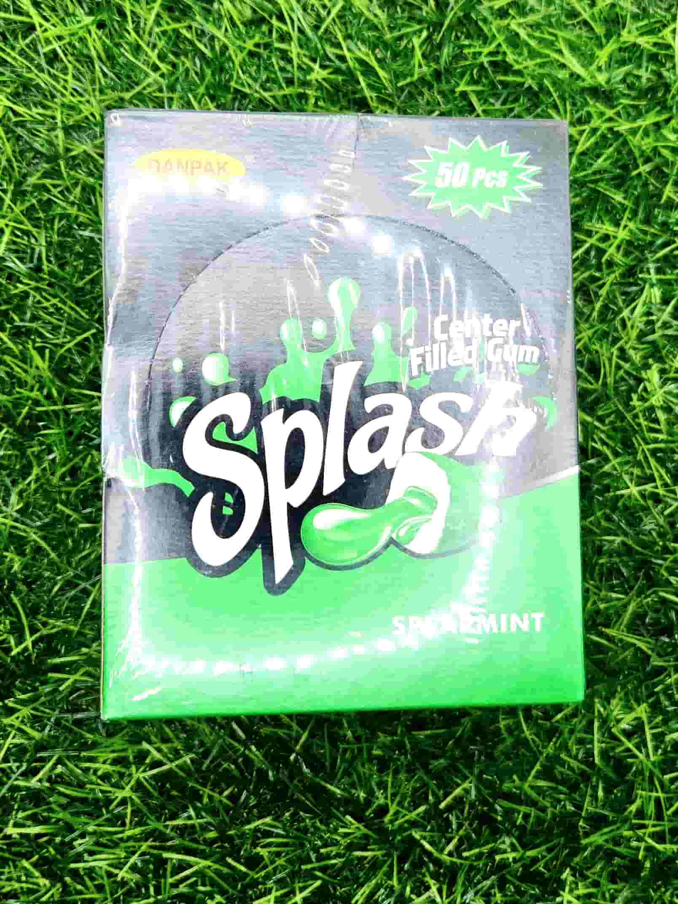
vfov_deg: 73.9
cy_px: 452
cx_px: 339
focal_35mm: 23
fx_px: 601
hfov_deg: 58.9
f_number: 1.8
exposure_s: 1/526
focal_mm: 5.4
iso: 125
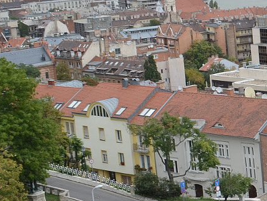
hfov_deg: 17.2
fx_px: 818
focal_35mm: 106
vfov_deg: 14.0
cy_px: 129
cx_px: 367
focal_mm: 20
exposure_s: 1/200
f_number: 7.1
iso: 200
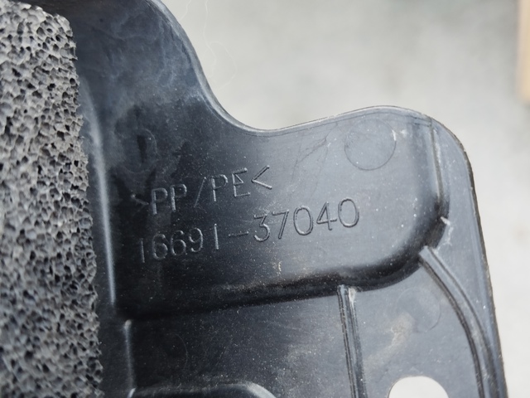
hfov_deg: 39.7
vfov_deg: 30.3
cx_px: 265
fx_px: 735
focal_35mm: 48
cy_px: 199
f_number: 1.7
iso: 125
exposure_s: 1/50
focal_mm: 5.31
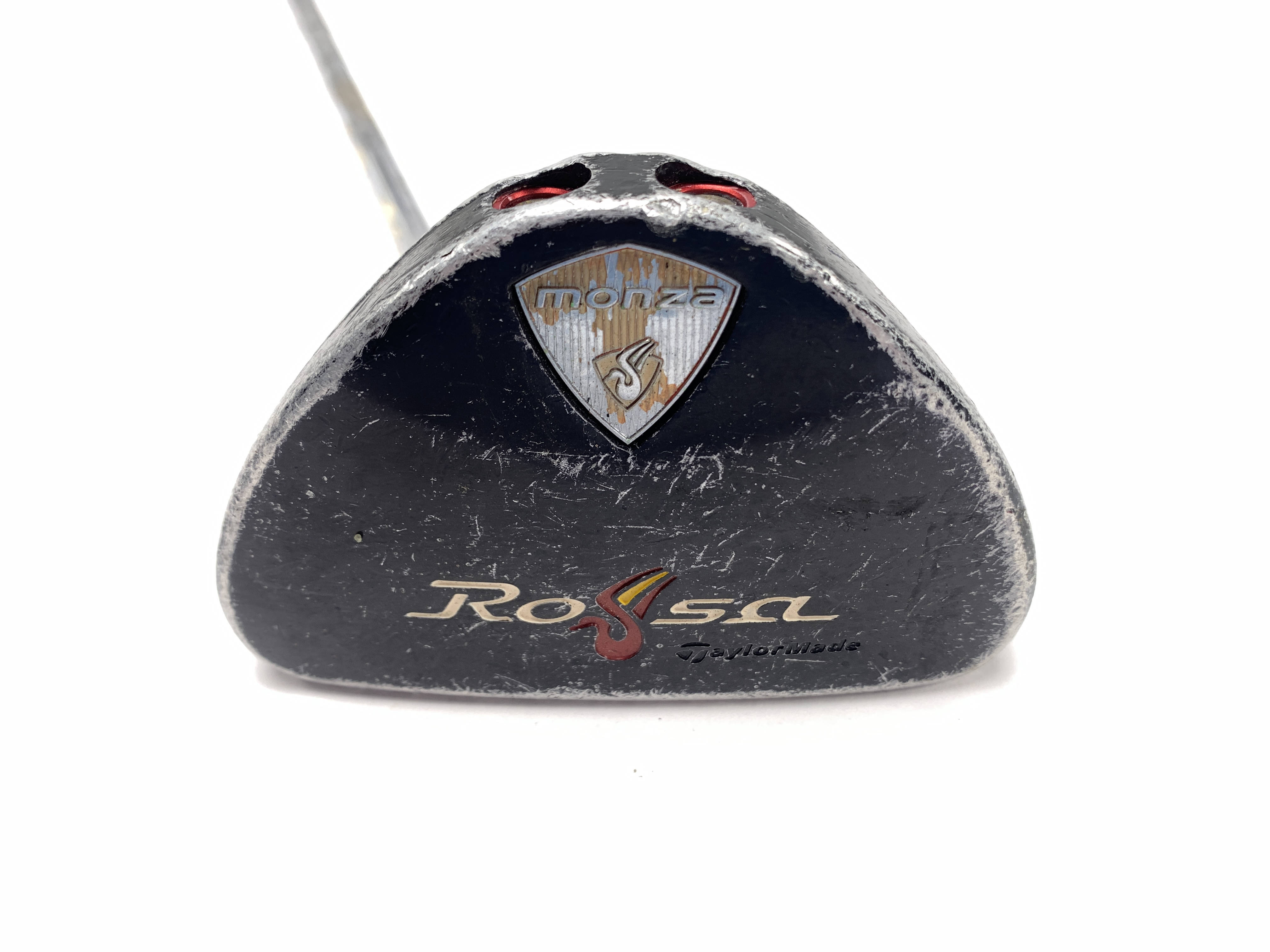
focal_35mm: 26
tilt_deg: -40.5
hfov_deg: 67.3
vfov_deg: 53.1
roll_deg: +1.8
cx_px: 635
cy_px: 476
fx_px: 954
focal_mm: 4.25
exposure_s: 1/120
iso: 40
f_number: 1.8
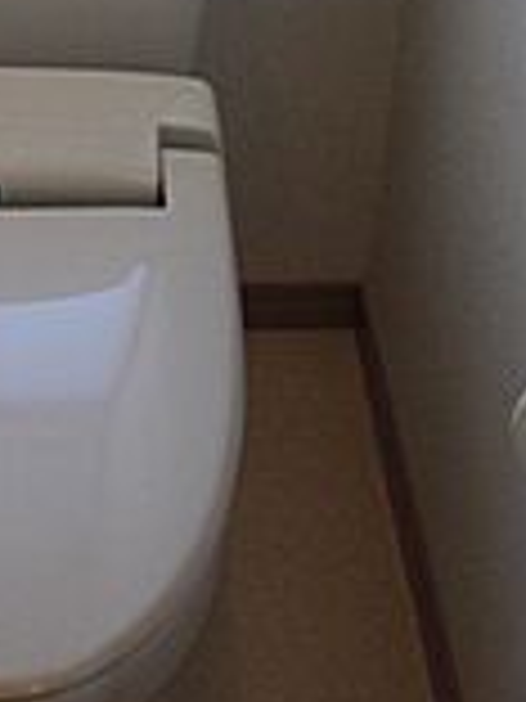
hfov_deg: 12.5
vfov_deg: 16.3
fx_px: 2370
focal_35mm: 117
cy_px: -68
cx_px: -22
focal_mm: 6.3
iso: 200
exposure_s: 1/100
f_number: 3.1
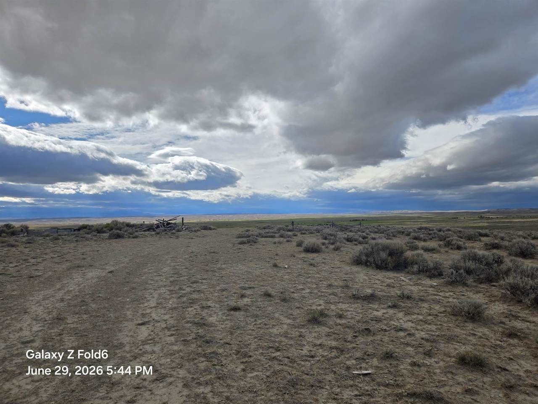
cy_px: 202
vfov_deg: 58.9
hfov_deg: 73.9
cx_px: 269
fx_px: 357
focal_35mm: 23
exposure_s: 1/2985
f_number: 1.8
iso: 25
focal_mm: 5.4
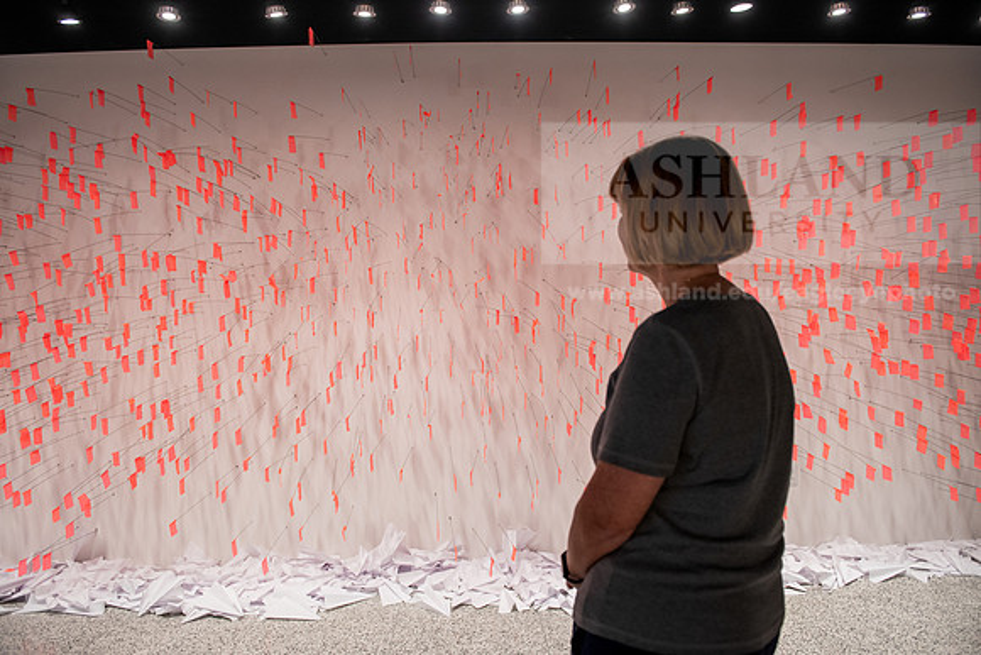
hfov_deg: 69.4
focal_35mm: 26
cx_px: 490
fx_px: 709
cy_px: 328
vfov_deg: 49.6
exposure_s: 1/250
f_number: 3.5
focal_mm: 26
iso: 800
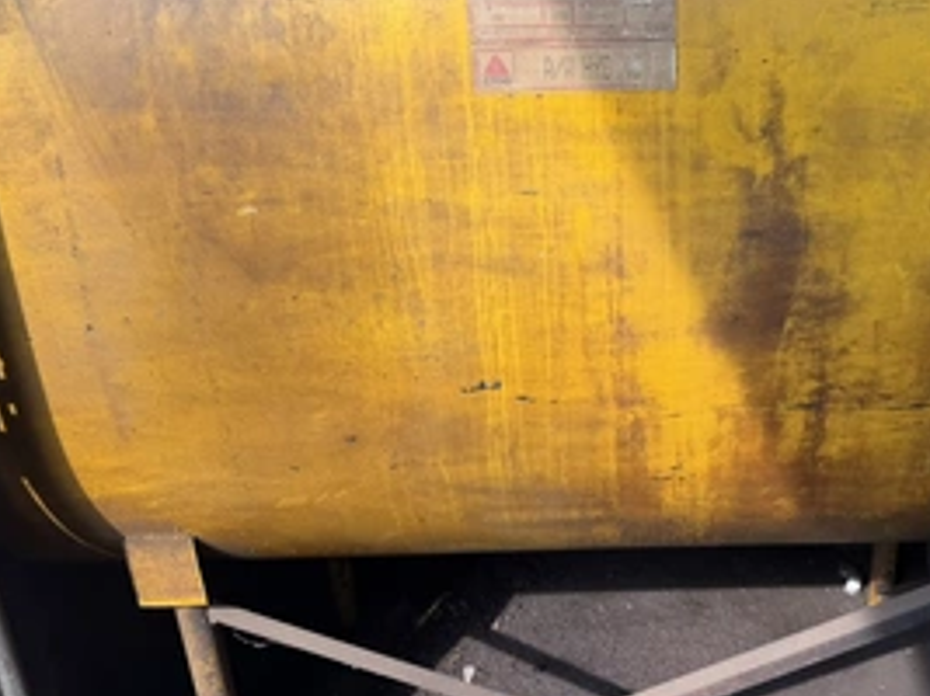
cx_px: 648
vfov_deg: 39.2
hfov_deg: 50.1
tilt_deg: -23.3
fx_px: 967
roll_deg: +0.7
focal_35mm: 36
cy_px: 237
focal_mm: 6.76
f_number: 1.78
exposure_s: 1/654
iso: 80
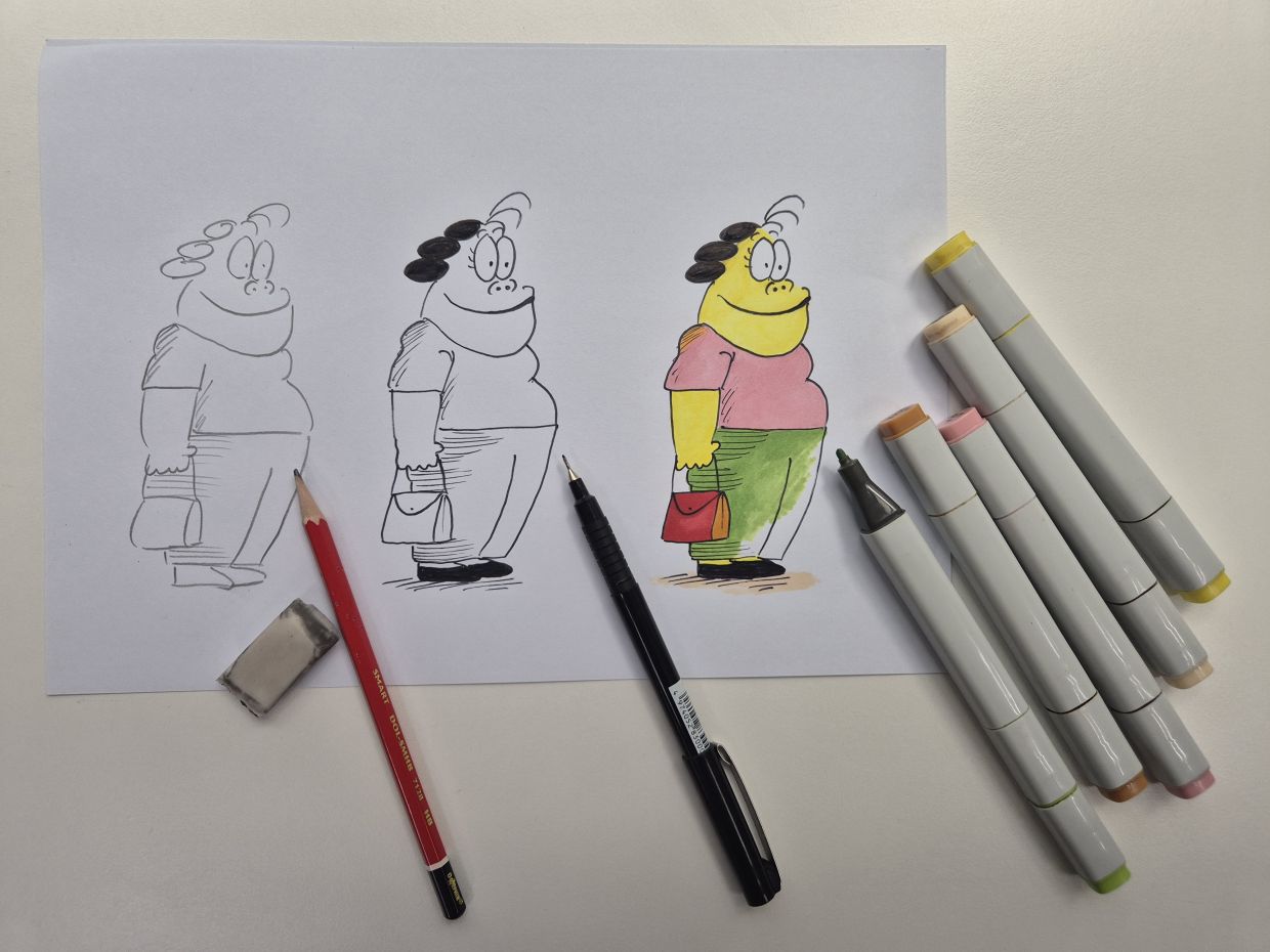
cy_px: 476
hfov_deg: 73.9
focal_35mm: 23
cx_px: 635
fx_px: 844
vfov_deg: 58.9
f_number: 1.8
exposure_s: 1/100
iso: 80
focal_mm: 5.4
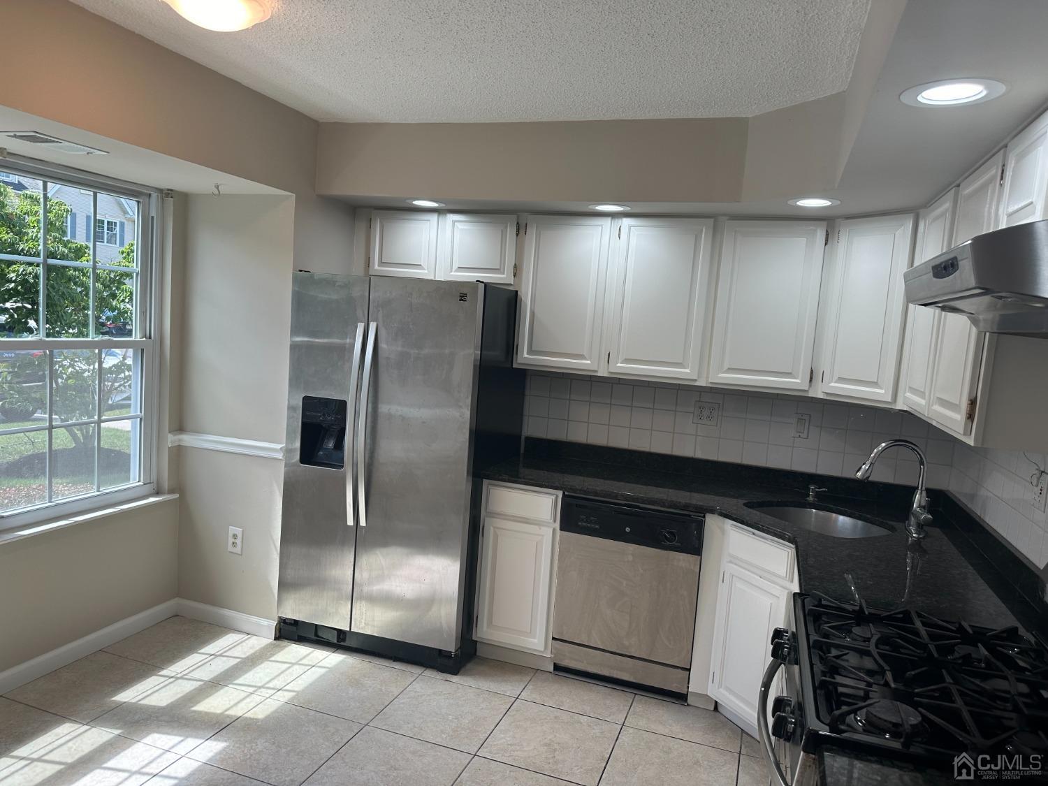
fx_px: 727
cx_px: 524
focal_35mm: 24
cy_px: 393
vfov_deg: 56.8
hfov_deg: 71.6
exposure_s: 1/242
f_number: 1.78
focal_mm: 6.86
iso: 64
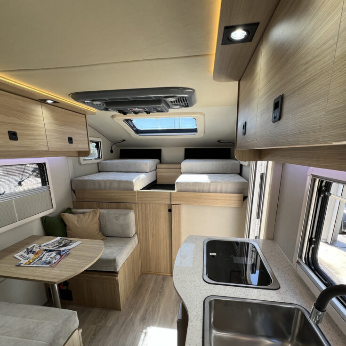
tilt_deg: -15.3
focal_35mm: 16
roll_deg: +0.3
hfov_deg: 87.4
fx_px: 181
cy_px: 201
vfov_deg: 86.7
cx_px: 173
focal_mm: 1.57
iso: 32
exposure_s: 1/139
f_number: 1.8
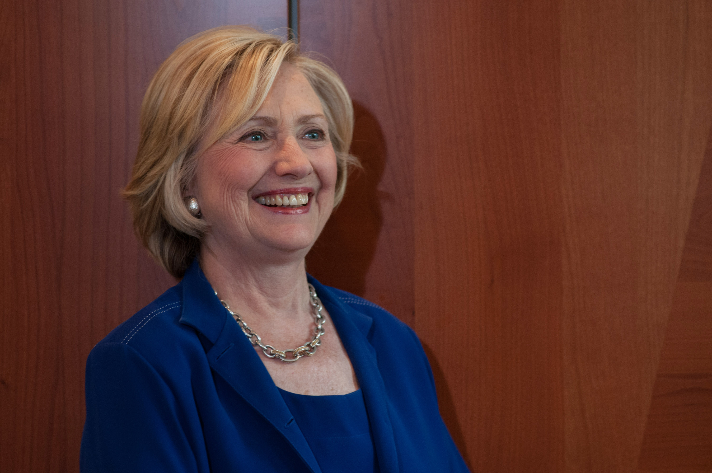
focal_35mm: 255
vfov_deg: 5.4
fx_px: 5038
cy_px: 236
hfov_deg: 8.1
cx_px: 356
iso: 640
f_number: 3.5
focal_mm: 170
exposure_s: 1/80
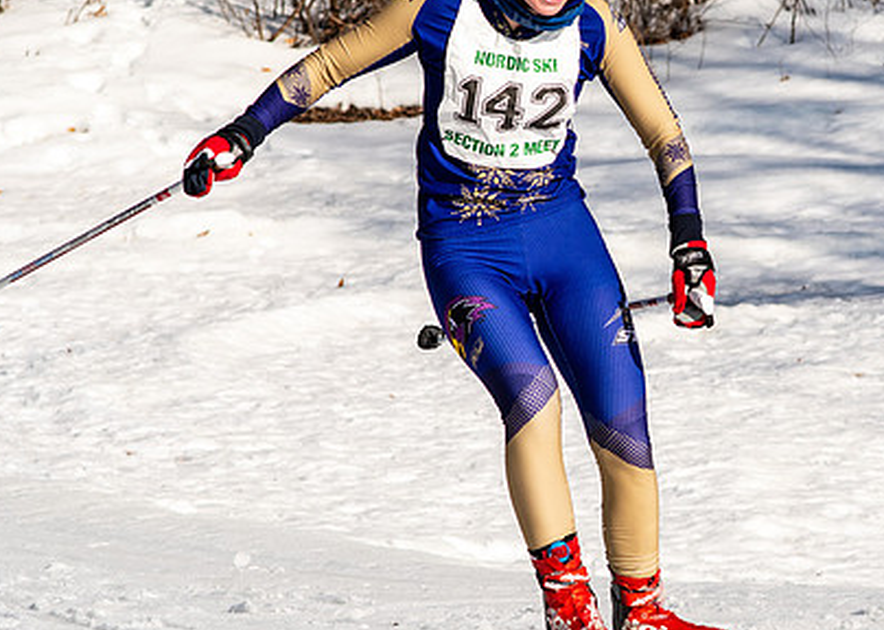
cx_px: 649
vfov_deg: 7.5
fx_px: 4817
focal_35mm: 192
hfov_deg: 10.5
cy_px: 269
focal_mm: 85
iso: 400
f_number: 7.1
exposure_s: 1/2000
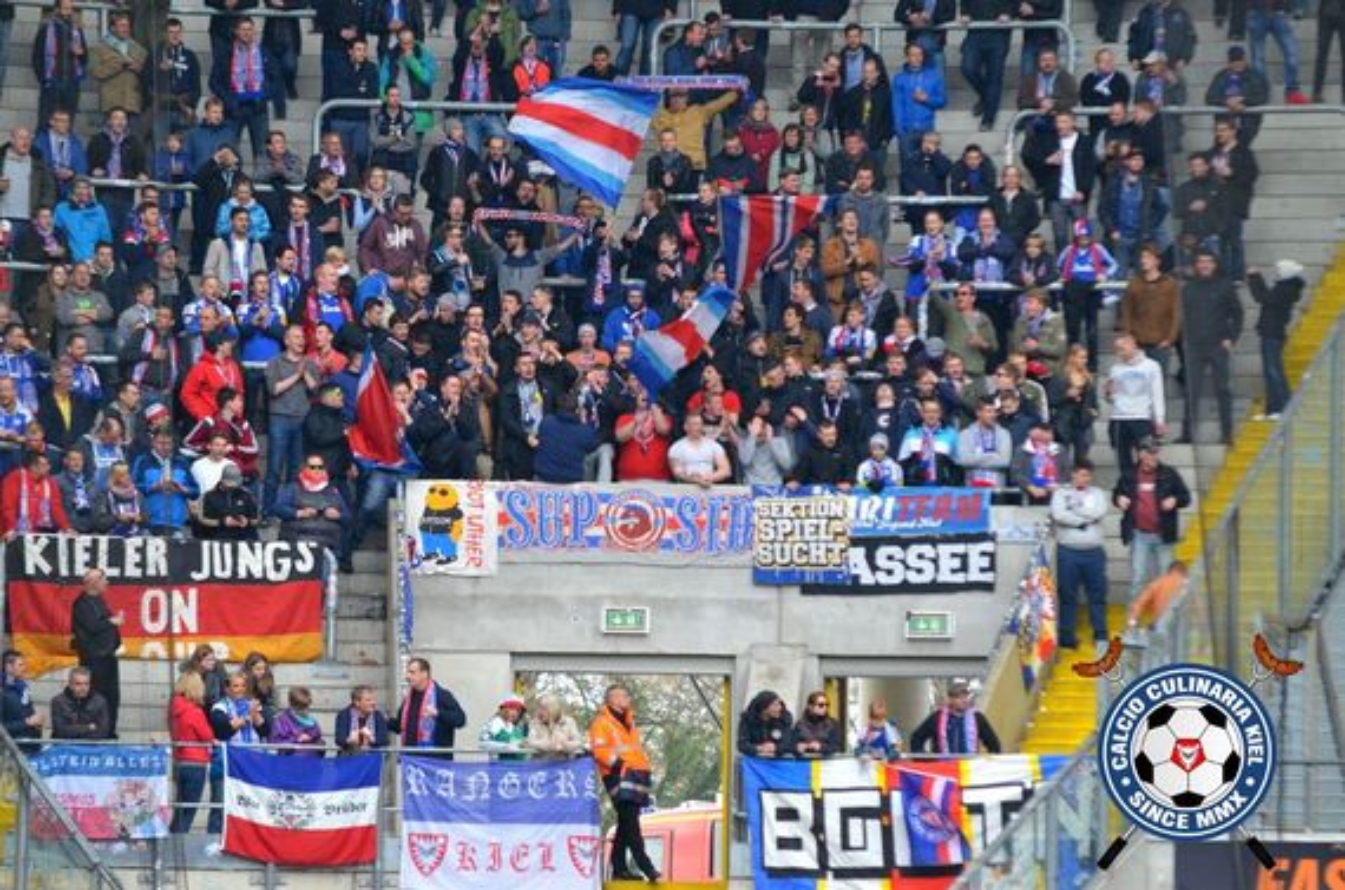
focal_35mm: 300
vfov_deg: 4.6
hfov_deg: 6.9
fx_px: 11180
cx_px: 672
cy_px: 445
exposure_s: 1/1000
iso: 500
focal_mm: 200
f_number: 4
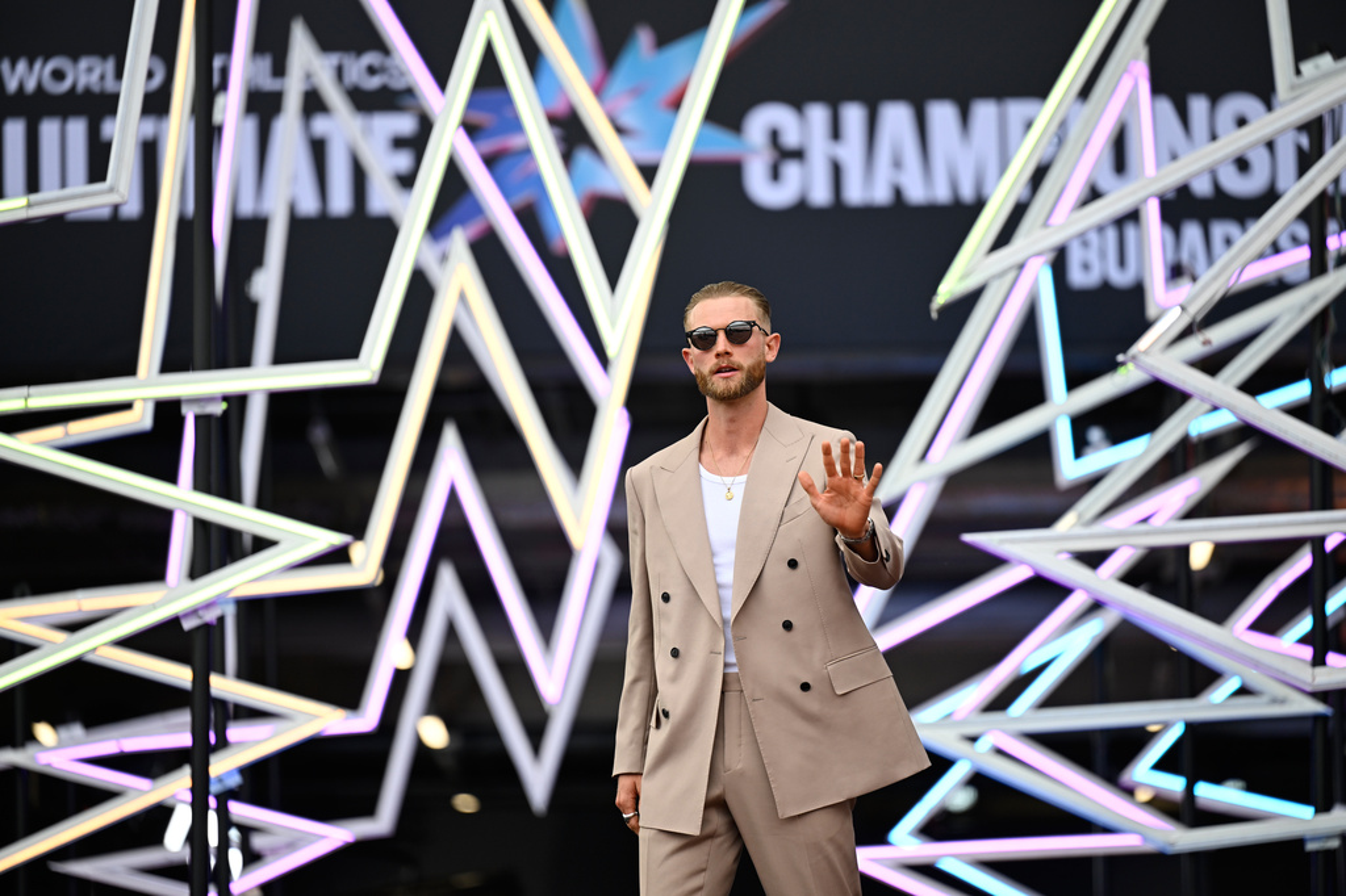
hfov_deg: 11.4
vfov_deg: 7.6
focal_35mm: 180
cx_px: 673
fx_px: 6727
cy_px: 448
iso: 450
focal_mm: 180
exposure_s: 1/800
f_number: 2.8
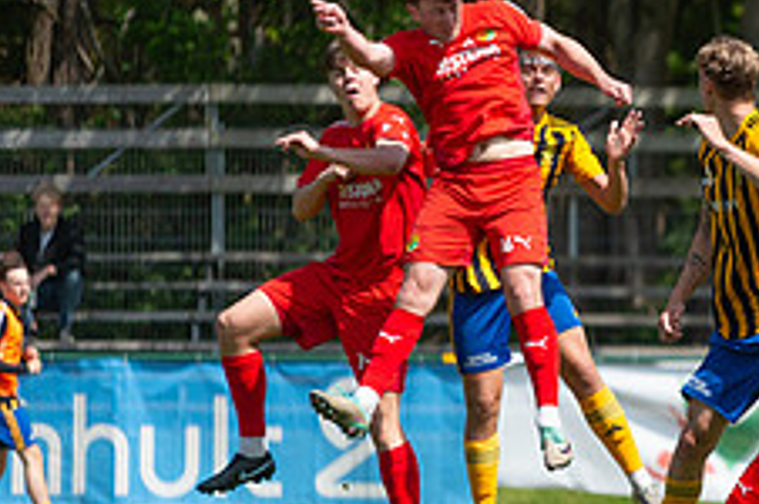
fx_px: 11263
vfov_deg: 2.6
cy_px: 144
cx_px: 860
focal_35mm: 535
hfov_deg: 3.9
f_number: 3.2
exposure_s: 1/2000
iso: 100
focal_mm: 200
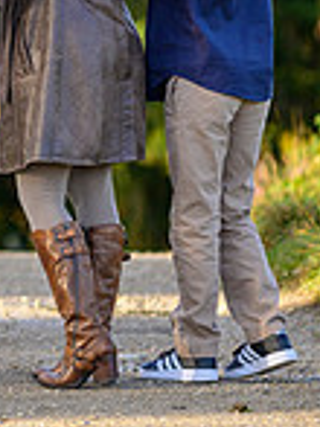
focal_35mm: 608
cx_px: -84
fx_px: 7505
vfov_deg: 3.3
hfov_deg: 2.4
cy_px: 46
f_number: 3.2
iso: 100
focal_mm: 160
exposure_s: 1/500
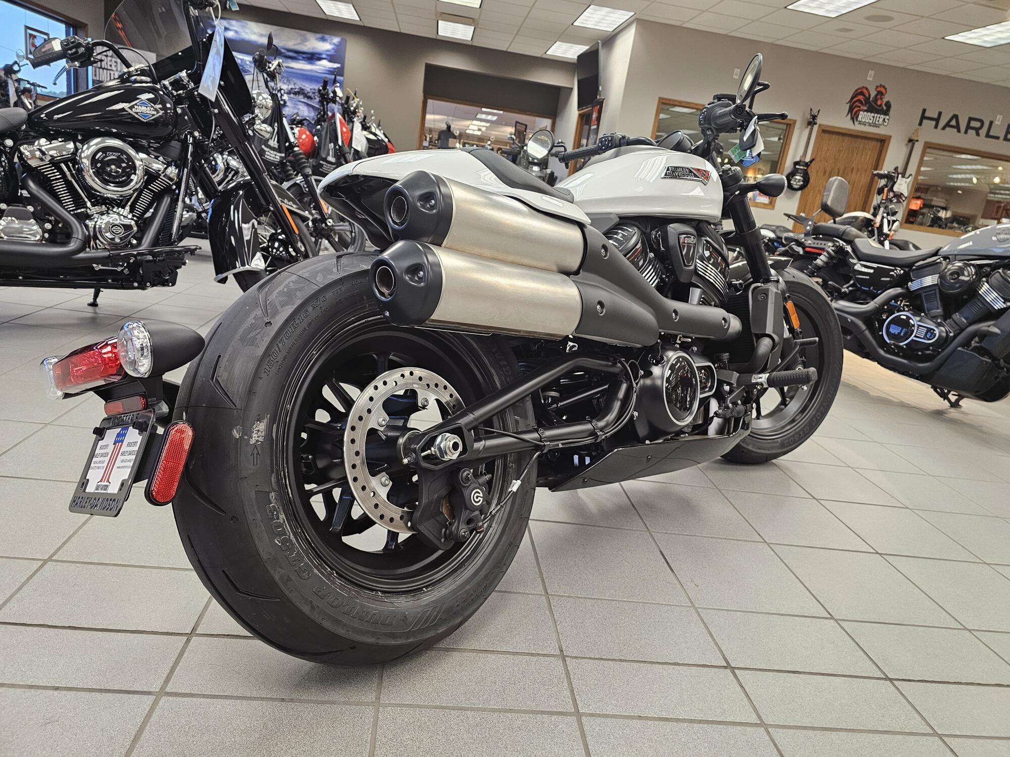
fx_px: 671
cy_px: 378
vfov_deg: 58.9
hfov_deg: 73.9
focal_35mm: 23
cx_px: 505
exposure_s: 1/120
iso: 400
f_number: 1.7
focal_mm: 6.3
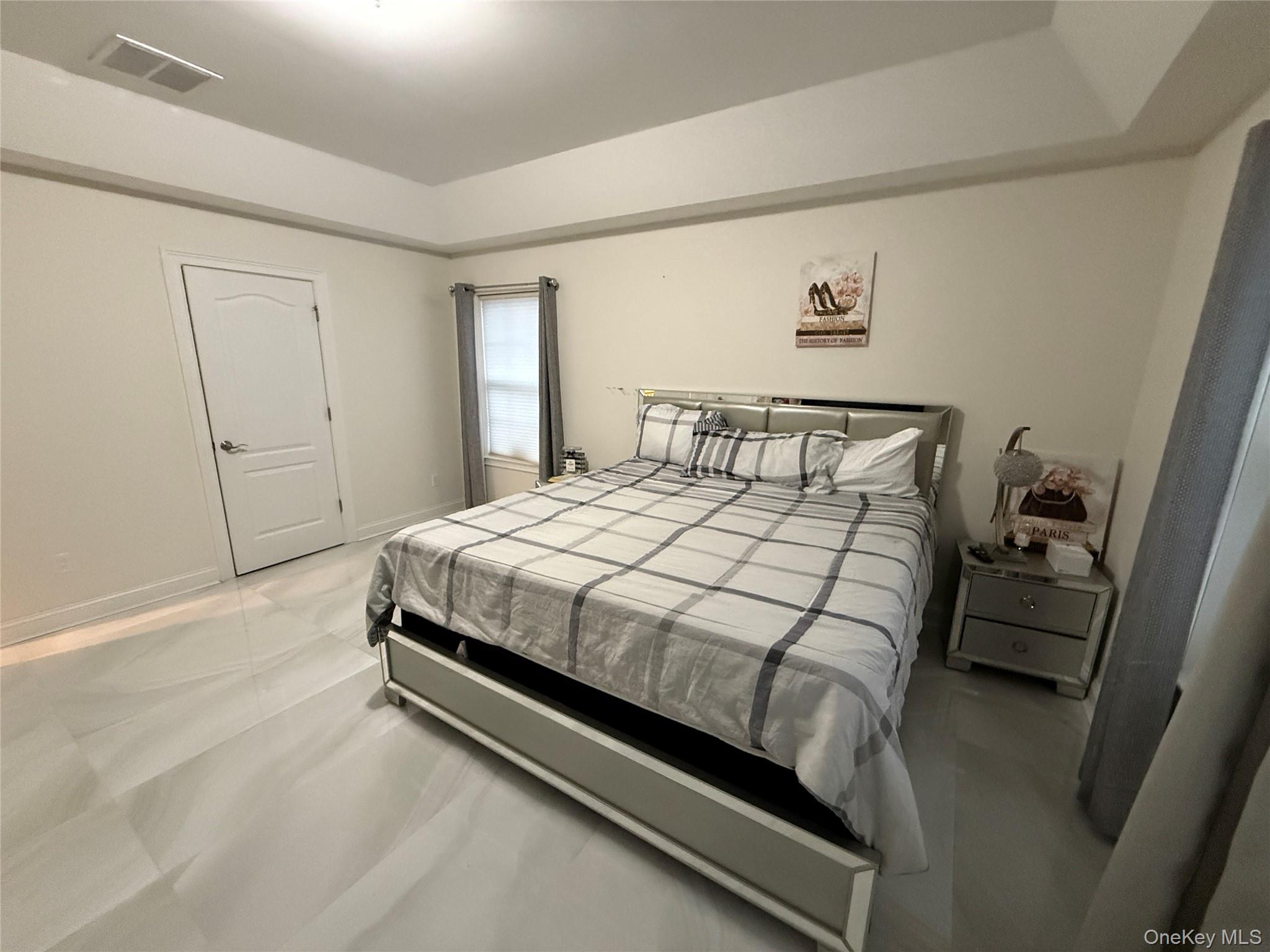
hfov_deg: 102.1
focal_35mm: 14
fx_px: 514
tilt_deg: -12.6
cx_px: 635
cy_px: 476
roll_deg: -1.1
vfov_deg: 85.7
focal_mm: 2.22
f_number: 2.2
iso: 640
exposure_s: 1/60
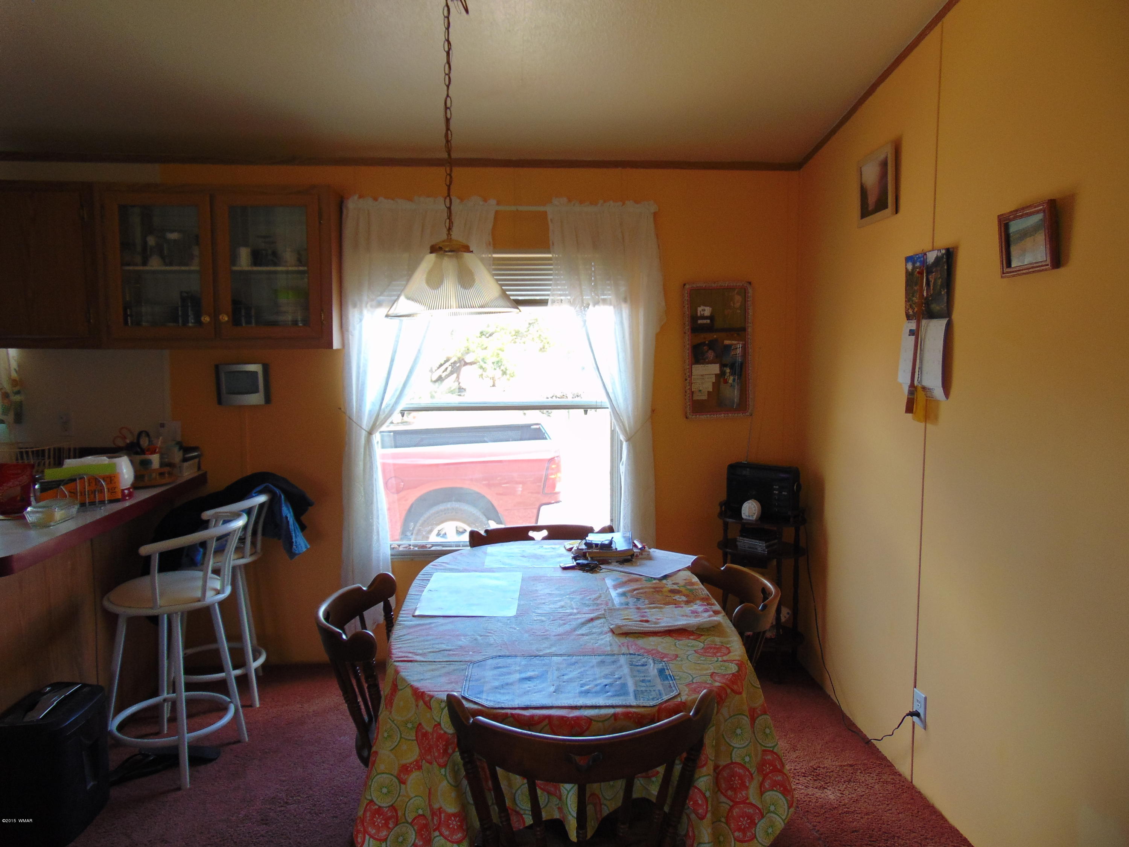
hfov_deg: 69.4
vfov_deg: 54.9
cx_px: 564
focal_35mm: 25
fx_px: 815
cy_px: 424
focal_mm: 4.5
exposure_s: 1/60
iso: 100
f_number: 3
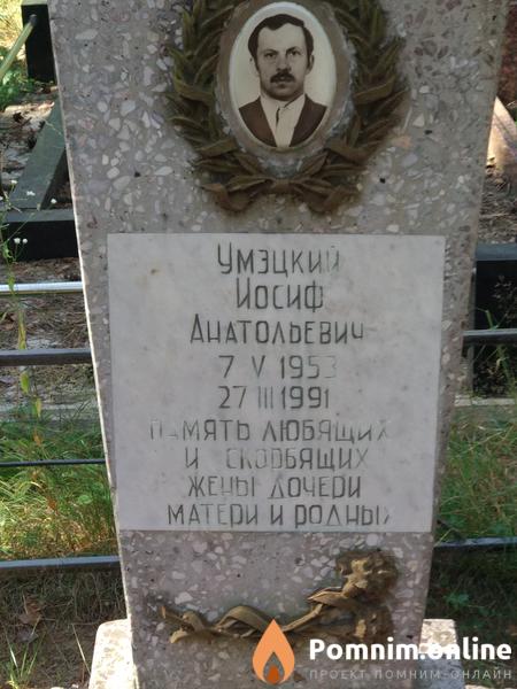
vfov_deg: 36.8
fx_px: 1036
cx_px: 258
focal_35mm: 52
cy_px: 344
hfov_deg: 28.0
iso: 200
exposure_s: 1/60
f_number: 2.6
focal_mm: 5.99
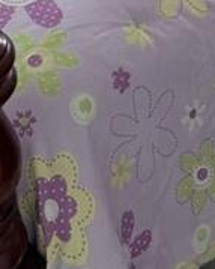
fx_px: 1250
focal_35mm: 157
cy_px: -434
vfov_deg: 10.2
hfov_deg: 9.8
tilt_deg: -15.3
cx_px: 168
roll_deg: +1.5
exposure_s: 1/121
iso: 125
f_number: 1.78
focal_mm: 6.76
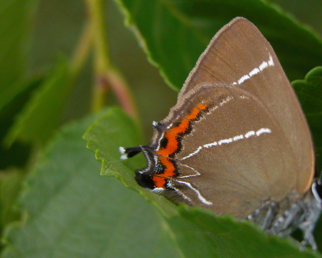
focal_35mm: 108
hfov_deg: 17.7
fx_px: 1029
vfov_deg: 14.3
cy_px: 118
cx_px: 213
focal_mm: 17.8
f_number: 4.2
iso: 200
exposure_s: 1/434
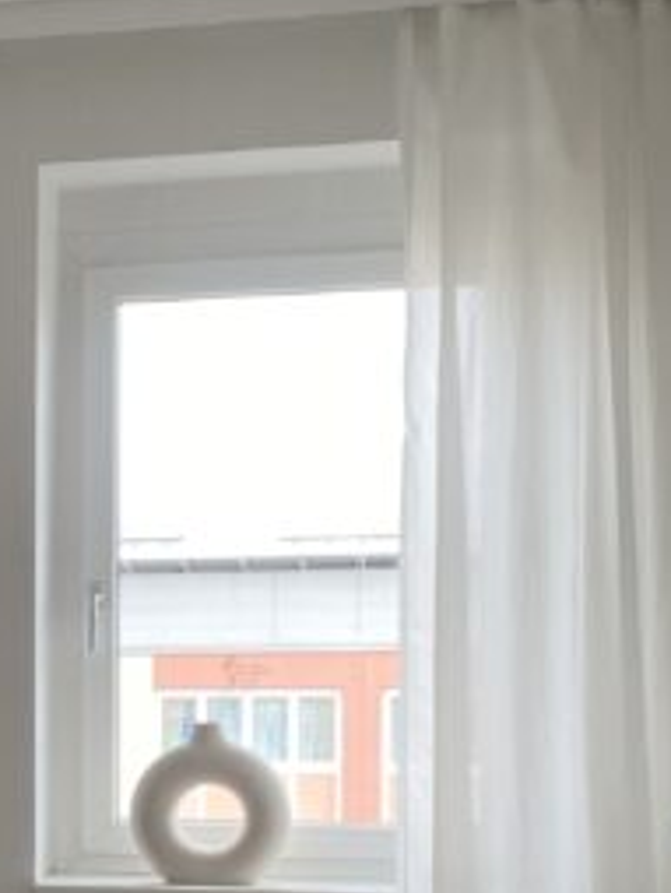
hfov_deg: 15.2
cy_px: 749
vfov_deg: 21.0
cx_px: -237
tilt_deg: -1.2
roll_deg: +0.4
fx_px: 2374
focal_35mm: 92
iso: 64
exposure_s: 1/121
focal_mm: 4.25
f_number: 1.8
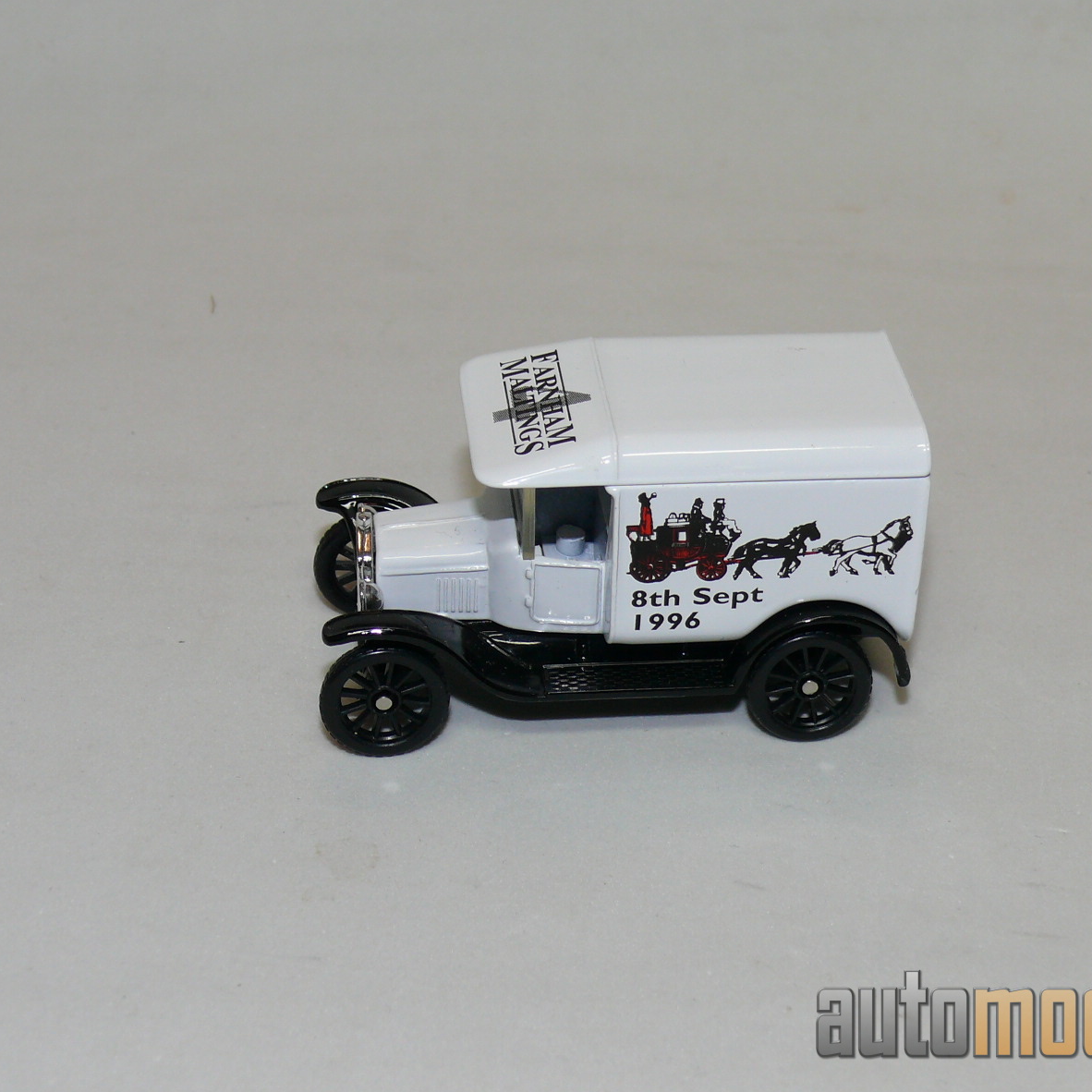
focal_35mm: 73
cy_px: 539
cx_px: 603
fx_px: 2605
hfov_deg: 23.7
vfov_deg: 23.7
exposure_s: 1/30
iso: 100
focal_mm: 10.2
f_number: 4
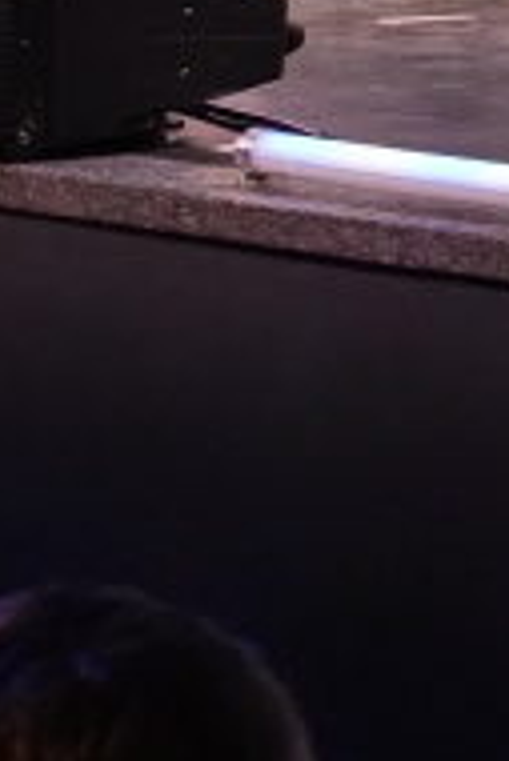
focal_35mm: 245
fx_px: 5186
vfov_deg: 7.9
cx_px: 1926
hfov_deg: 5.1
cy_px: -993
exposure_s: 1/250
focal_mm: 31
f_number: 4
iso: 6400
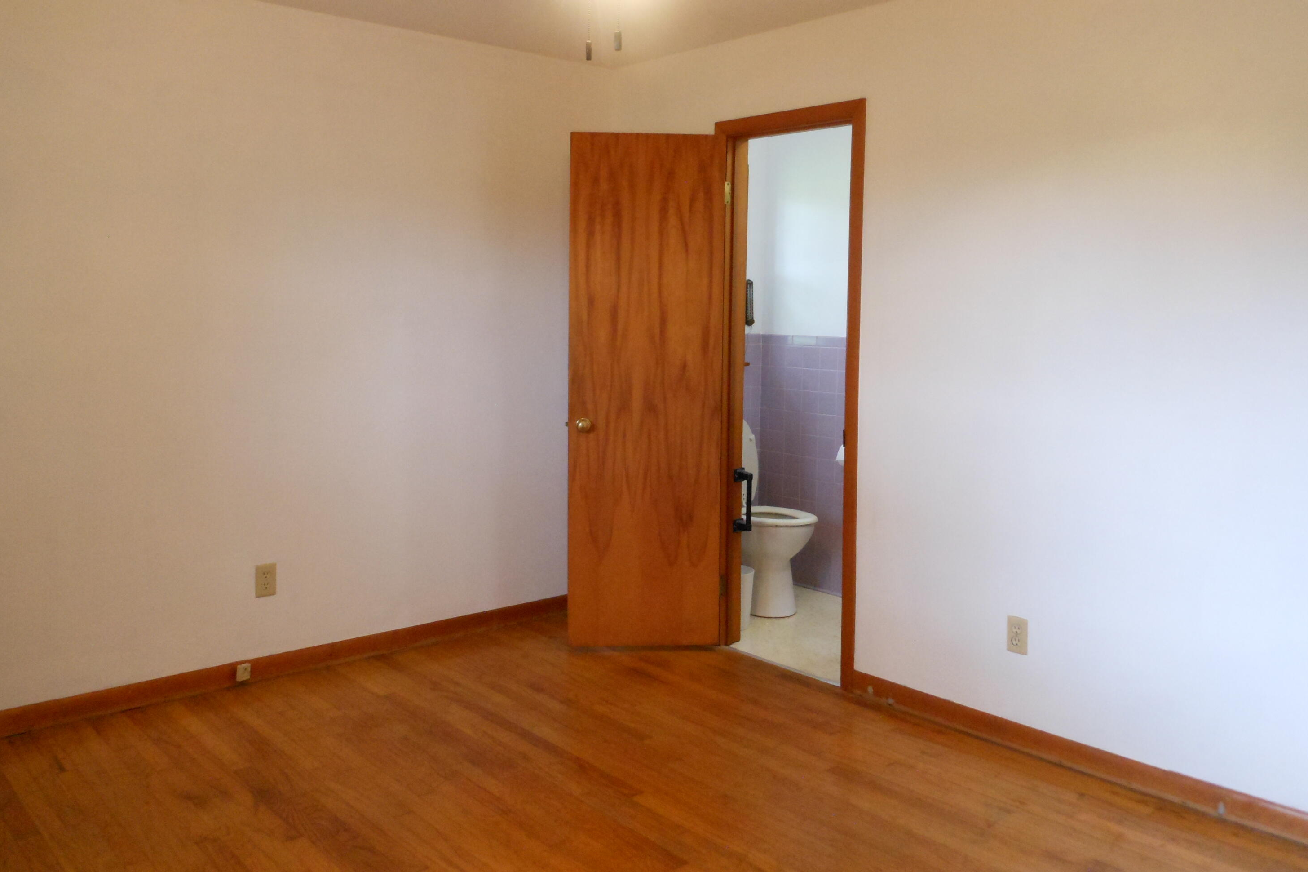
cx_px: 637
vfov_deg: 43.5
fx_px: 1090
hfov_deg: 61.9
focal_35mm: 30
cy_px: 380
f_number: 3.7
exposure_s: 1/25
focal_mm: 5
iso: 400
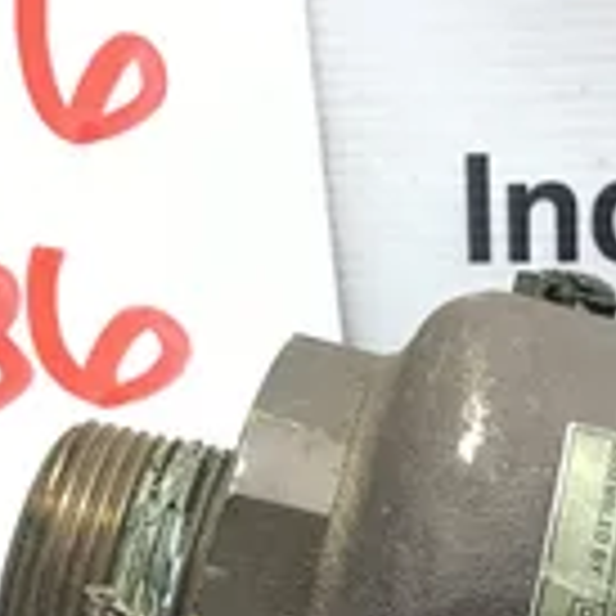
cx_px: 634
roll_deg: -0.4
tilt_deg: -17.6
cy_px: 634
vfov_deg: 20.8
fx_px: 1611
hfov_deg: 20.8
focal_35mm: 80
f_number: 2.4
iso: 25
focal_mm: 3.3
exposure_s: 1/40
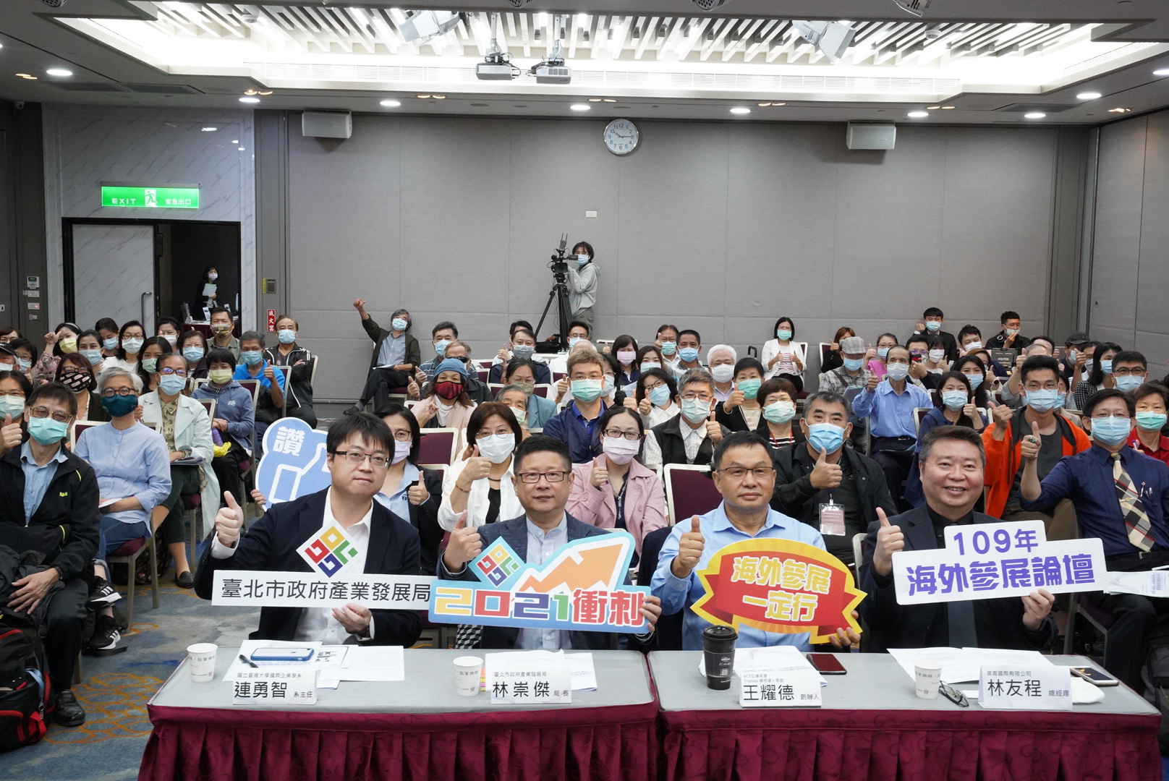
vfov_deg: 34.3
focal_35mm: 39
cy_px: 390
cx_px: 584
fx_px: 1267
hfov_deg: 49.5
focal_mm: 39
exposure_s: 1/60
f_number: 18
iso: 8000
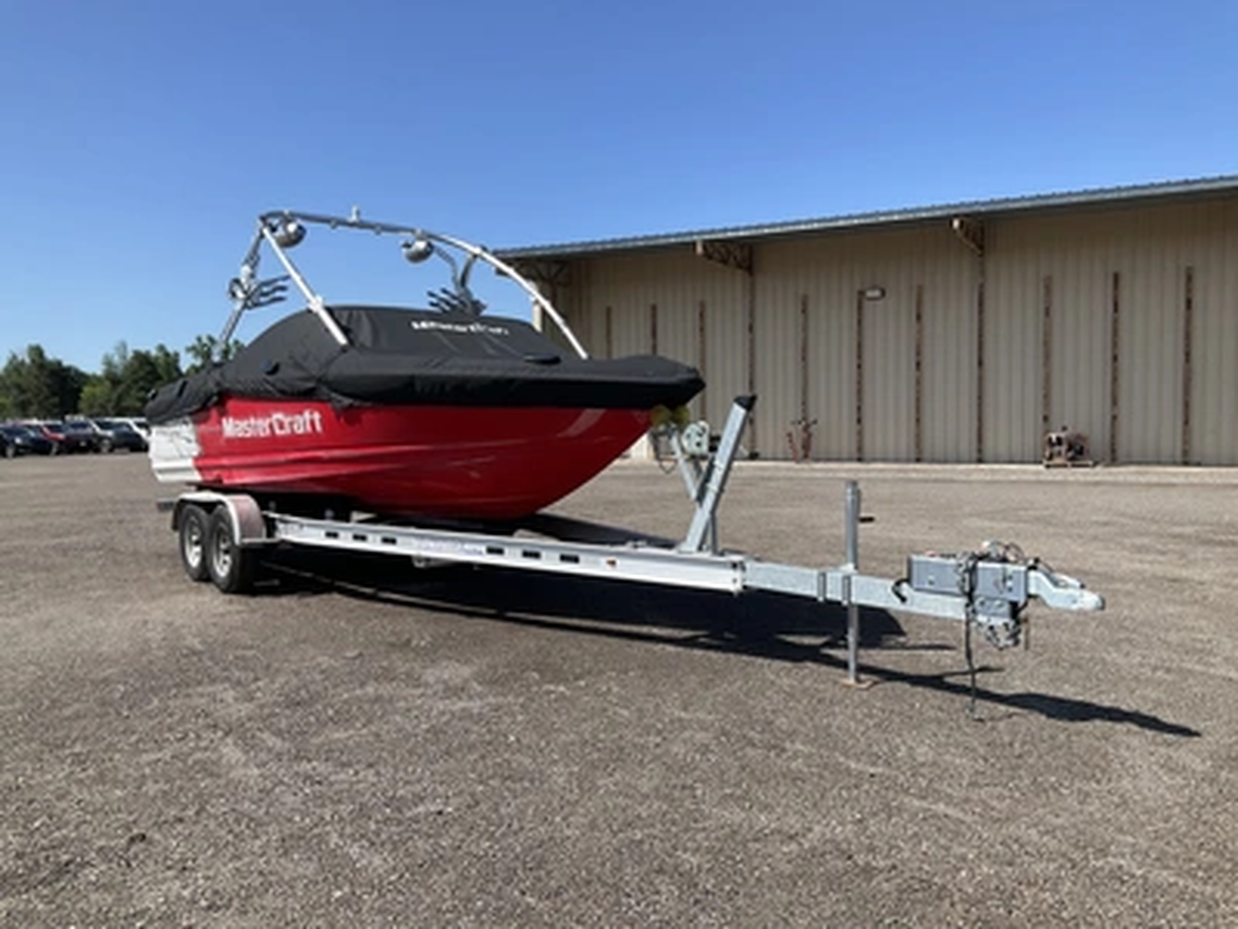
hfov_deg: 61.7
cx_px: 619
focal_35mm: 29
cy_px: 464
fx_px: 1037
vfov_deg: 48.2
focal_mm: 3
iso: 25
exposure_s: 1/1451
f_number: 1.8
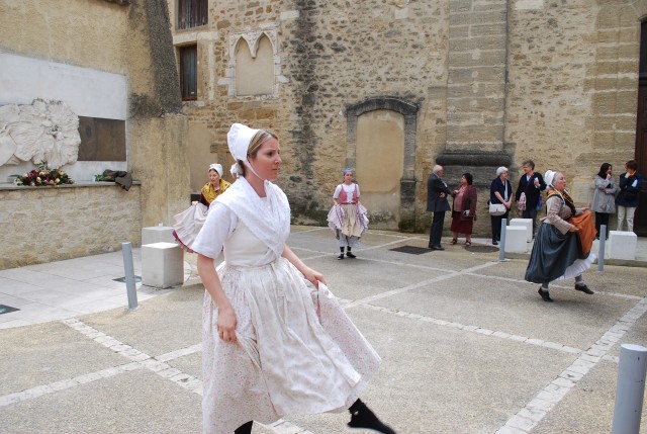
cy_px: 217
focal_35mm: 27
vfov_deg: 48.1
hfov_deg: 67.3
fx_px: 486
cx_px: 324
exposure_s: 1/160
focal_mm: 18
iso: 100
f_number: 6.3
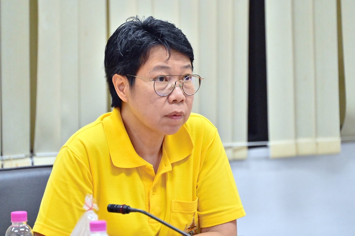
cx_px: 178
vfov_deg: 6.0
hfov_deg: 9.0
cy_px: 118
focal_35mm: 230
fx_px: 2266
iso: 7200
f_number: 5.6
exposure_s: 1/320
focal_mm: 230
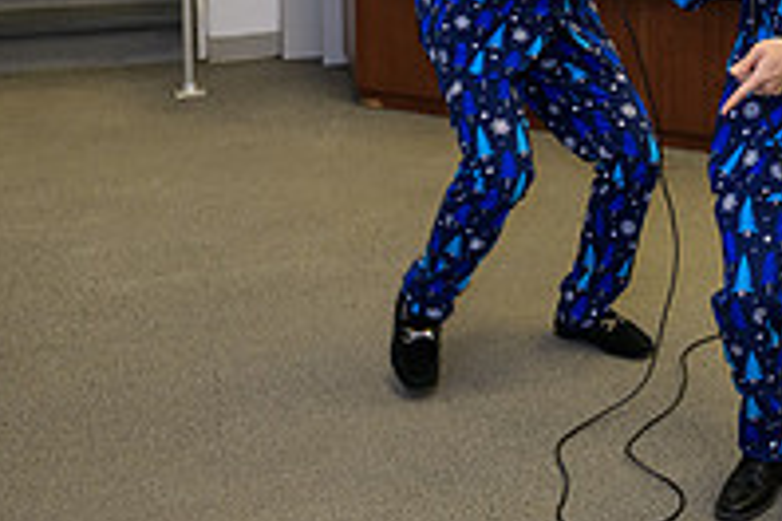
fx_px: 1651
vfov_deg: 17.0
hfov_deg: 24.5
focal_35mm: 76
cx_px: 897
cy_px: -132
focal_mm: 26
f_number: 3.2
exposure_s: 1/125
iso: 400
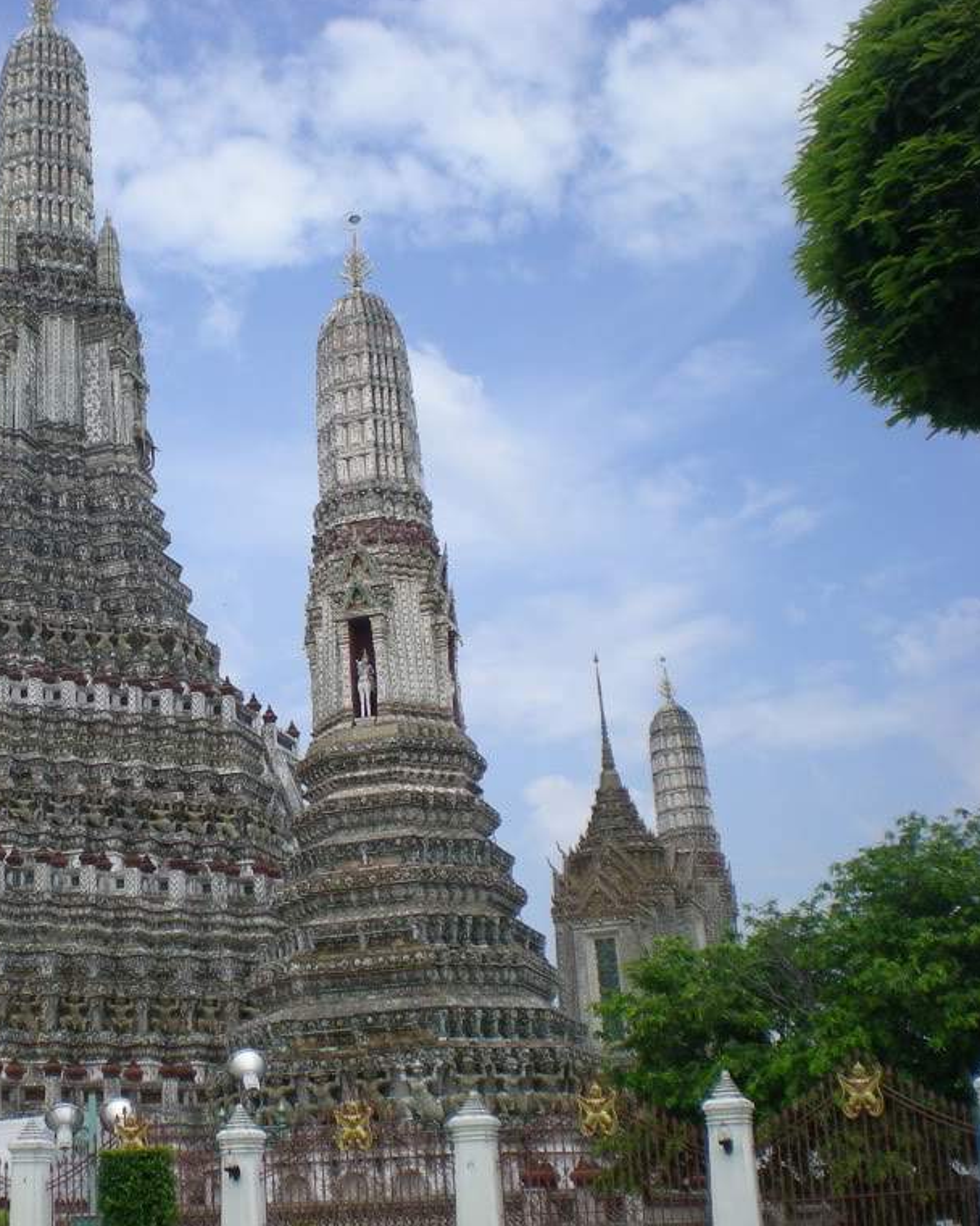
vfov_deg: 37.3
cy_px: 608
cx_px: 163
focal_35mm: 50
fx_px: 1813
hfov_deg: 29.4
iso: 50
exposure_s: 1/427
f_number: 4.6
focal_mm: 6.3
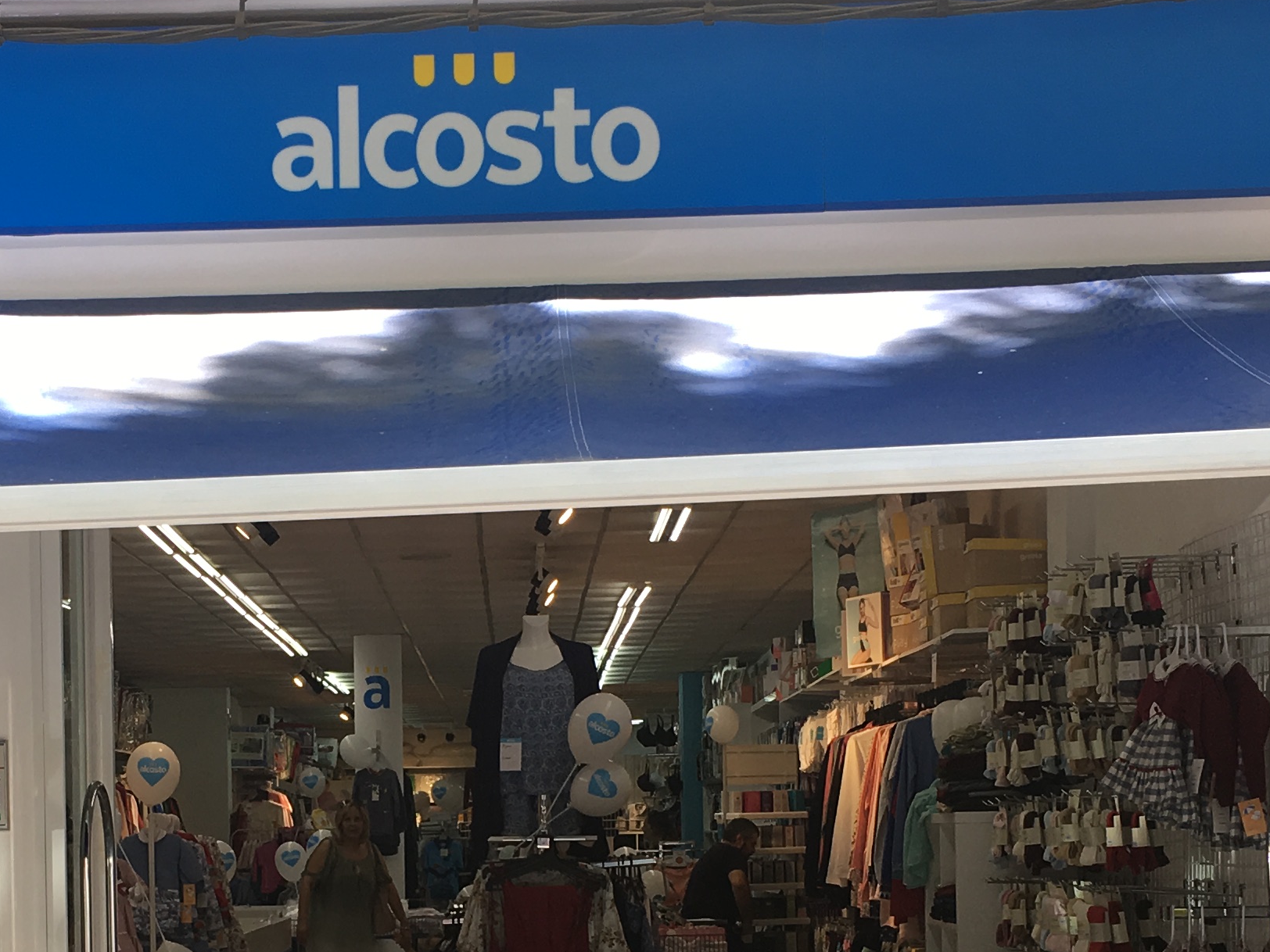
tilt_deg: -1.4
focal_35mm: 72
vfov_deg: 20.0
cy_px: 857
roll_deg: +0.6
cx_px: 359
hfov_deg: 26.8
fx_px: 2642
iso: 25
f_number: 2.2
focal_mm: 4.15
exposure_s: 1/138
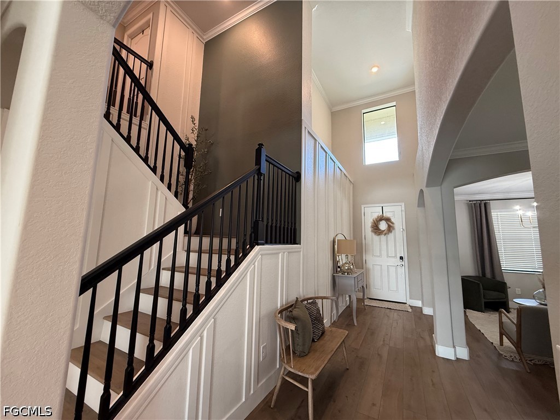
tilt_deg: +8.0
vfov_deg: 85.7
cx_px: 280
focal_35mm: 14
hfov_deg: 102.1
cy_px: 210
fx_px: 226
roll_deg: -1.1
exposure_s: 1/60
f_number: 2.2
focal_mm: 2.22
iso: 250
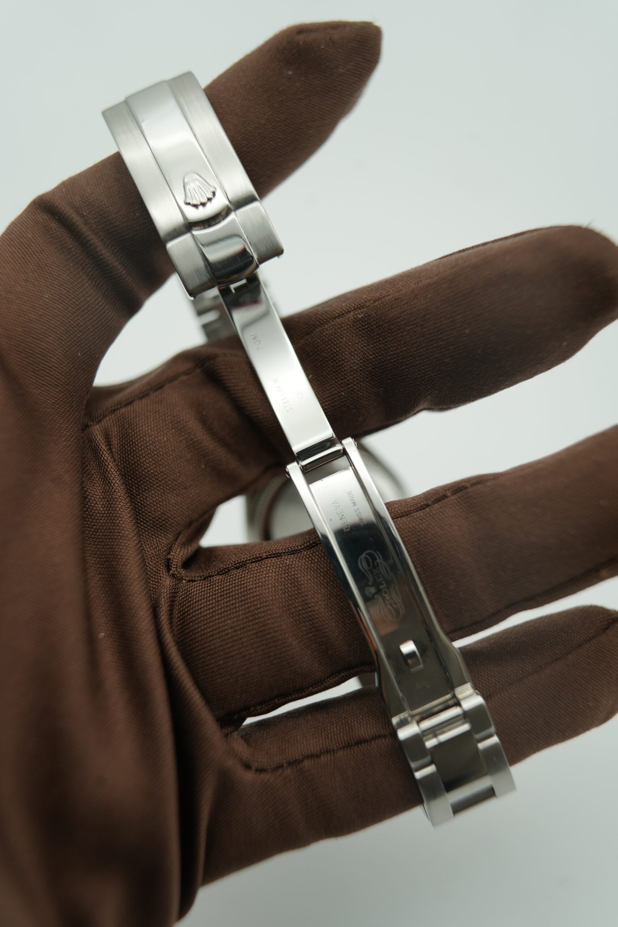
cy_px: 464
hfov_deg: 37.9
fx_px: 901
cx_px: 309
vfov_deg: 54.4
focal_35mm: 35
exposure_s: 1/250
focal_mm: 35
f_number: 5
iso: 400
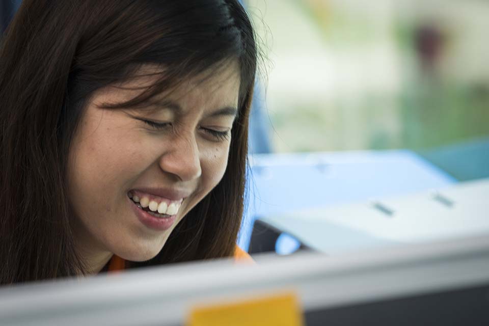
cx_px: 244
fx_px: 2716
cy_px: 163
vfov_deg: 6.9
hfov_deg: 10.3
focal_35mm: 200
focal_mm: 200
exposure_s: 1/250
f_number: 5
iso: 320
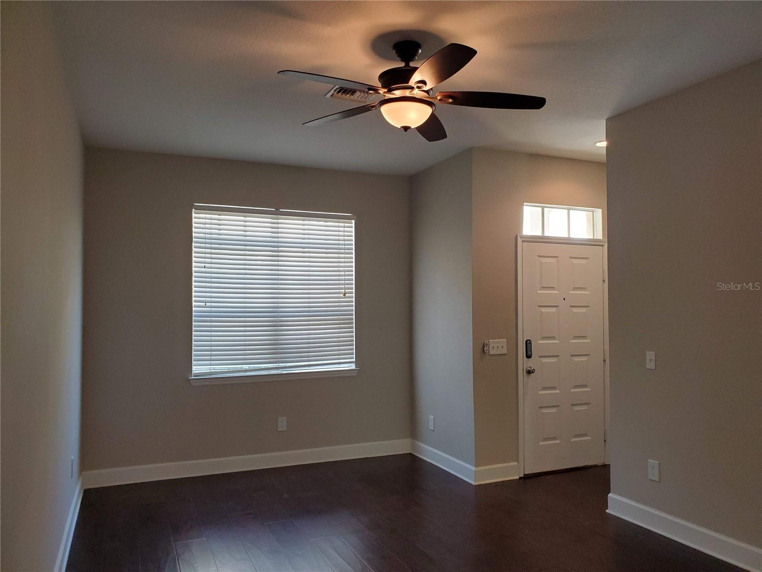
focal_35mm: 26
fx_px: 572
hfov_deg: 67.3
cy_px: 286
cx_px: 381
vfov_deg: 53.1
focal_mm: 4.3
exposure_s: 1/120
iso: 320
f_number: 2.4
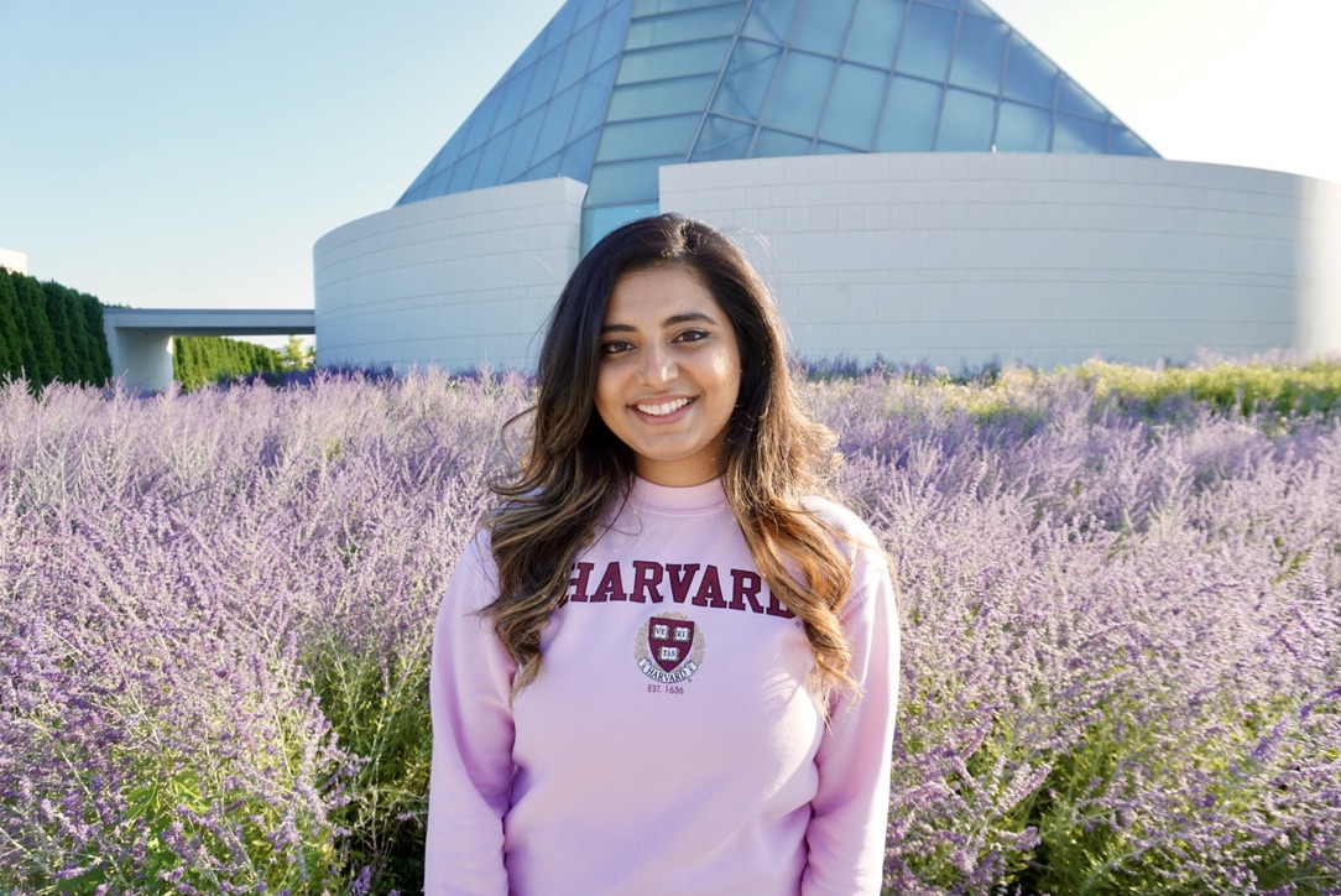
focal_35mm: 24
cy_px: 448
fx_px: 894
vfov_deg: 53.2
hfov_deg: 73.7
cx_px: 670
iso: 100
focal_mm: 16
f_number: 5
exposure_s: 1/200
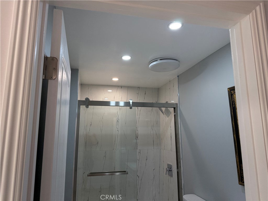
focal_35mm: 24
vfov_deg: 56.8
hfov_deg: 71.6
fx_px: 186
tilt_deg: +11.2
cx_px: 134
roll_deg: -0.6
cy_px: 100
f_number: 1.78
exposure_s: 1/220
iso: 200
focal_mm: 6.76
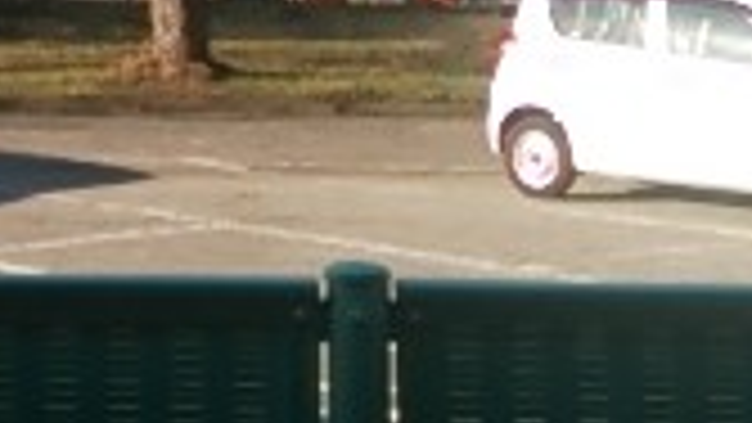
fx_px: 2333
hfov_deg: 18.0
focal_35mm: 117
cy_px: -405
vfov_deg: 9.7
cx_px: 68
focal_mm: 4.21
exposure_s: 1/425
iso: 32
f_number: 2.5
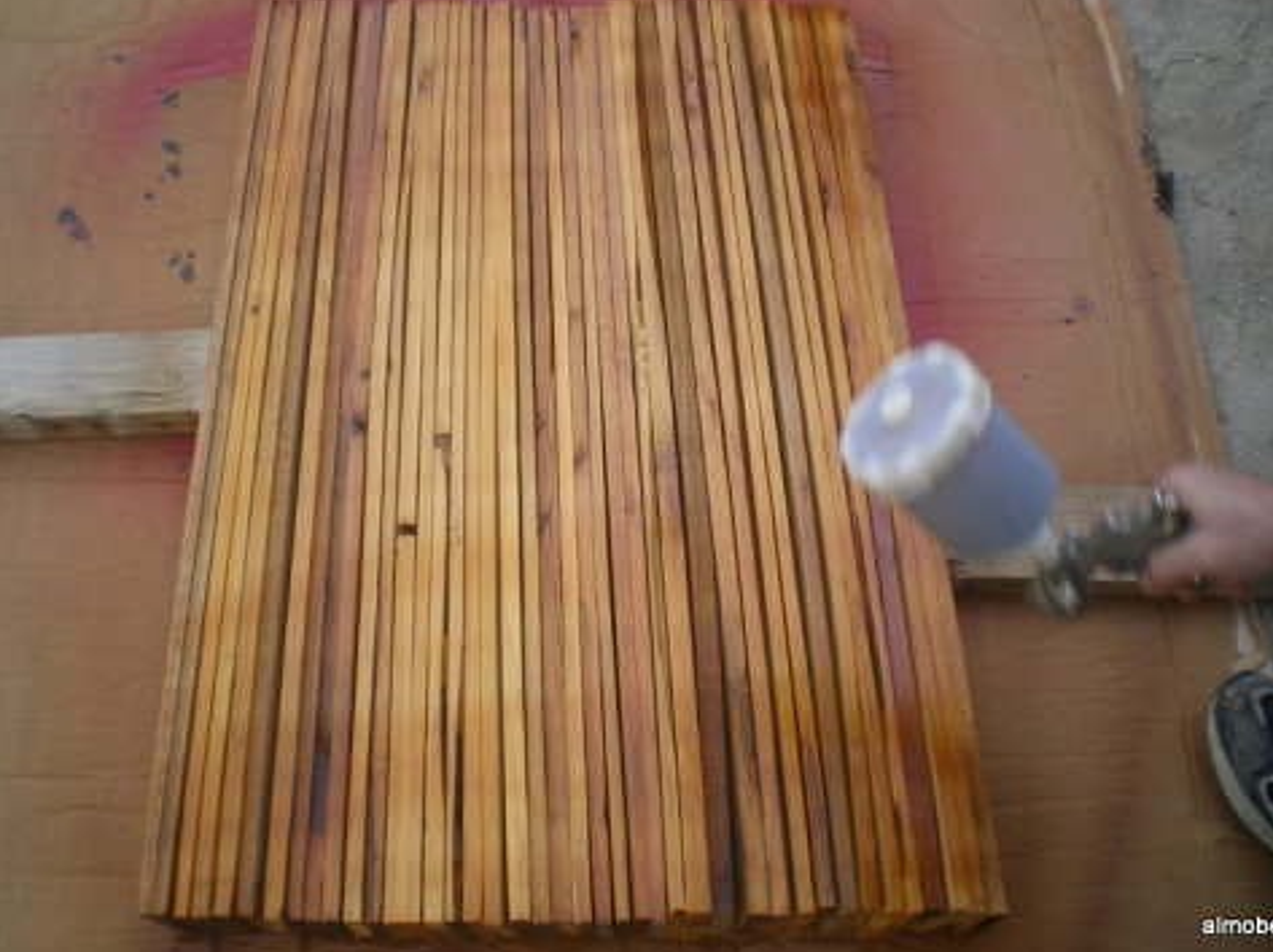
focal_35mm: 39
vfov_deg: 36.8
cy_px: 452
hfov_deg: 47.9
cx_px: 635
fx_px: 1433
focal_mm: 6.3
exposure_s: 1/60
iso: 50
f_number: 3.1
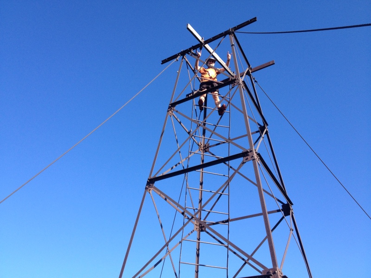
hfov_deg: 52.6
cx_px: 186
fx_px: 375
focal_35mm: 35
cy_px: 139
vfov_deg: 40.7
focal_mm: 4.28
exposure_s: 1/699
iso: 50
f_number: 2.4
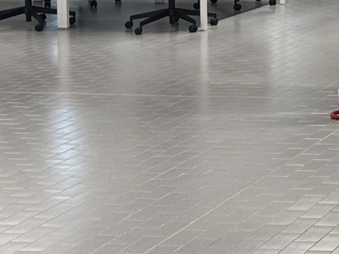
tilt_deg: -3.0
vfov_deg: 11.8
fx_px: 1195
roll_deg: -0.2
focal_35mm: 122
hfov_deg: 13.7
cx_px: 687
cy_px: -88
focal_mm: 6.76
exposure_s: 1/119
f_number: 1.78
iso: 160
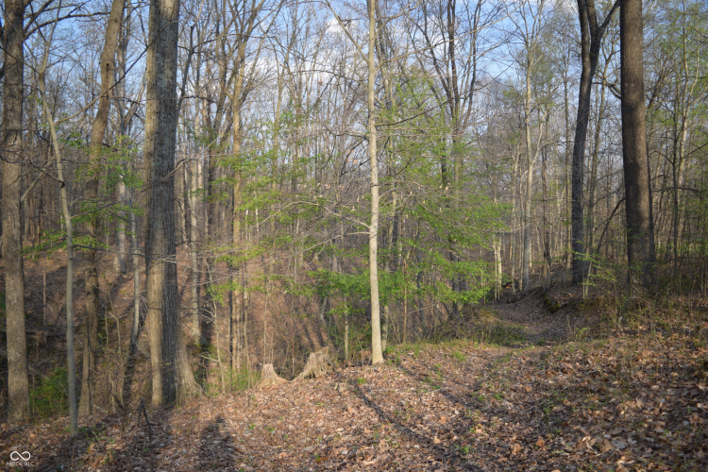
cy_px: 236
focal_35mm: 27
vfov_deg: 47.9
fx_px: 531
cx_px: 354
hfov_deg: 67.4
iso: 200
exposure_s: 1/800
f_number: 3.5
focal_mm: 18
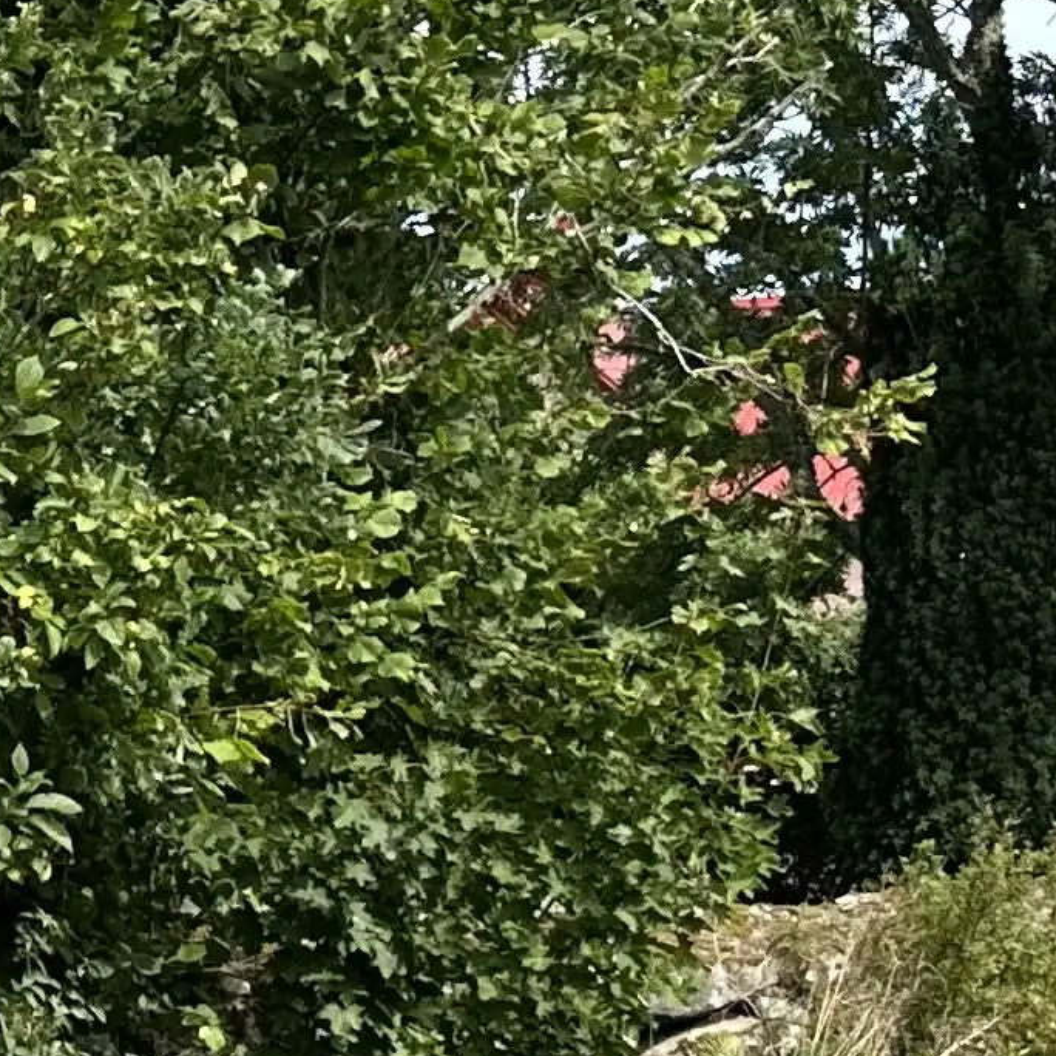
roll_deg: +0.5
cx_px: -585
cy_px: 1041
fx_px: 4314
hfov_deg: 13.1
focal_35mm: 125
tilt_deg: -8.6
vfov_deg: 13.8
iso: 80
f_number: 1.78
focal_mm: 6.86
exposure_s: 1/1339
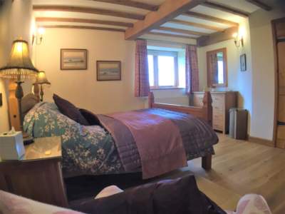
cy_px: 107
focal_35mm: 29
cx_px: 142
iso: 100
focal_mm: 4.15
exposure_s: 1/33
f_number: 2.2
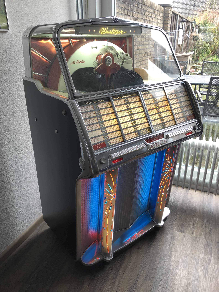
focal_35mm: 28
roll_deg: +0.9
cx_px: 110
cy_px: 146
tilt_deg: -23.0
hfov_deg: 49.7
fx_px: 236
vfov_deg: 63.4
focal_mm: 4
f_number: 1.8
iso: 40
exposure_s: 1/25
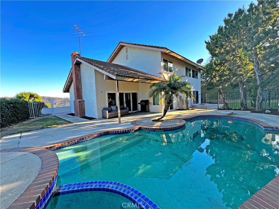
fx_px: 105
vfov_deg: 89.9
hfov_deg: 106.2
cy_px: 104
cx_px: 140
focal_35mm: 13
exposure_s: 1/266
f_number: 1.8
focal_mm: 1.57
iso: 32
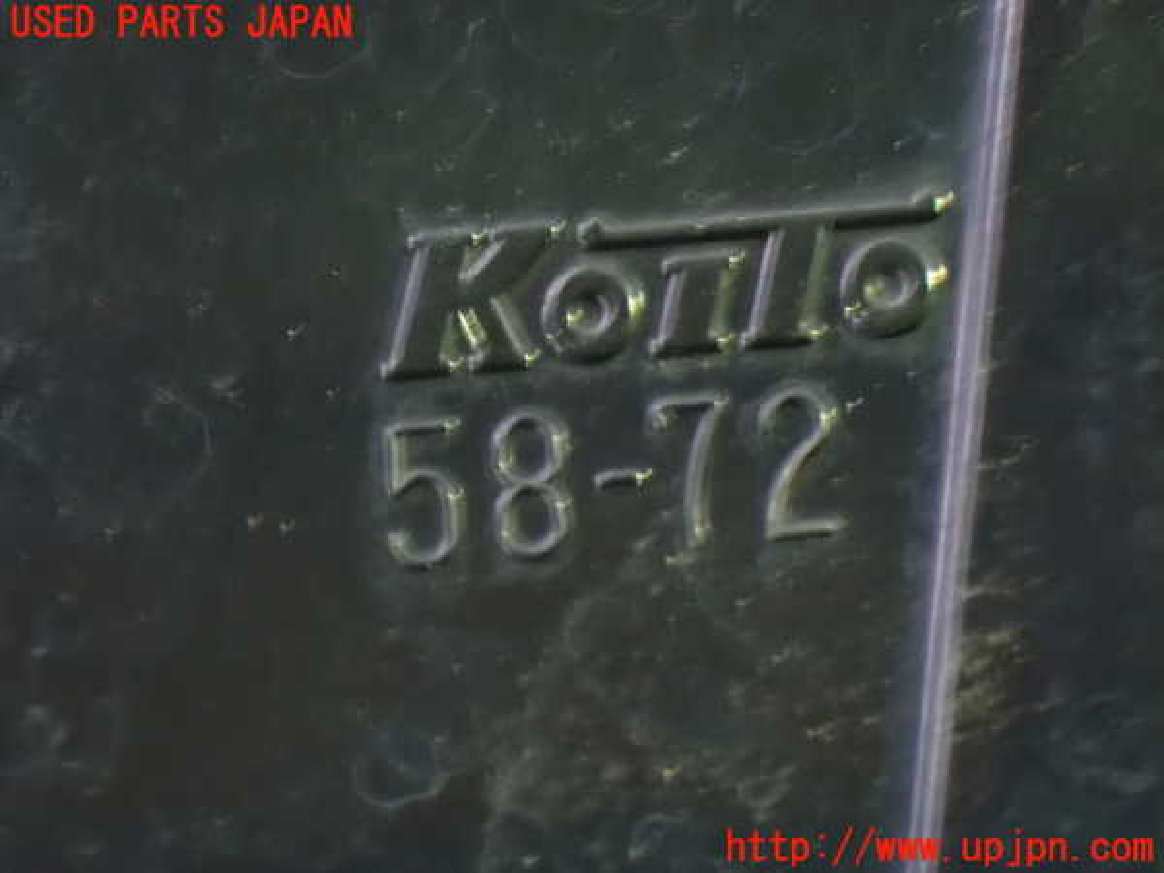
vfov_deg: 14.8
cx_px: 582
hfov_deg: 19.6
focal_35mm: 100
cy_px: 436
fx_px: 3363
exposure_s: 1/8
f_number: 4.9
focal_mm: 18
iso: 1600
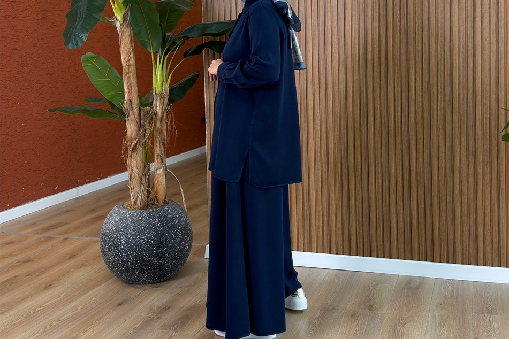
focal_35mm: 49
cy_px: 96
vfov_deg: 27.2
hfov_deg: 40.3
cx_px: 256
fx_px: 693
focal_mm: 6.76
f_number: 1.78
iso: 100
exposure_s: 1/83
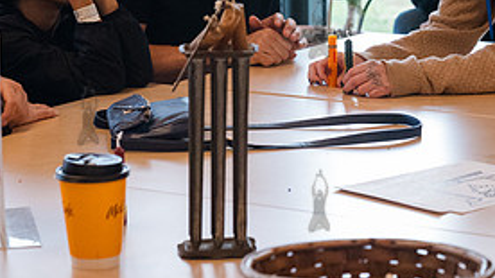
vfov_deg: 8.4
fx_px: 1876
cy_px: 27
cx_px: 317
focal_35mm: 143
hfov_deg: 15.0
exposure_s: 1/320
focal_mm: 65
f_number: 5.6
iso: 6400
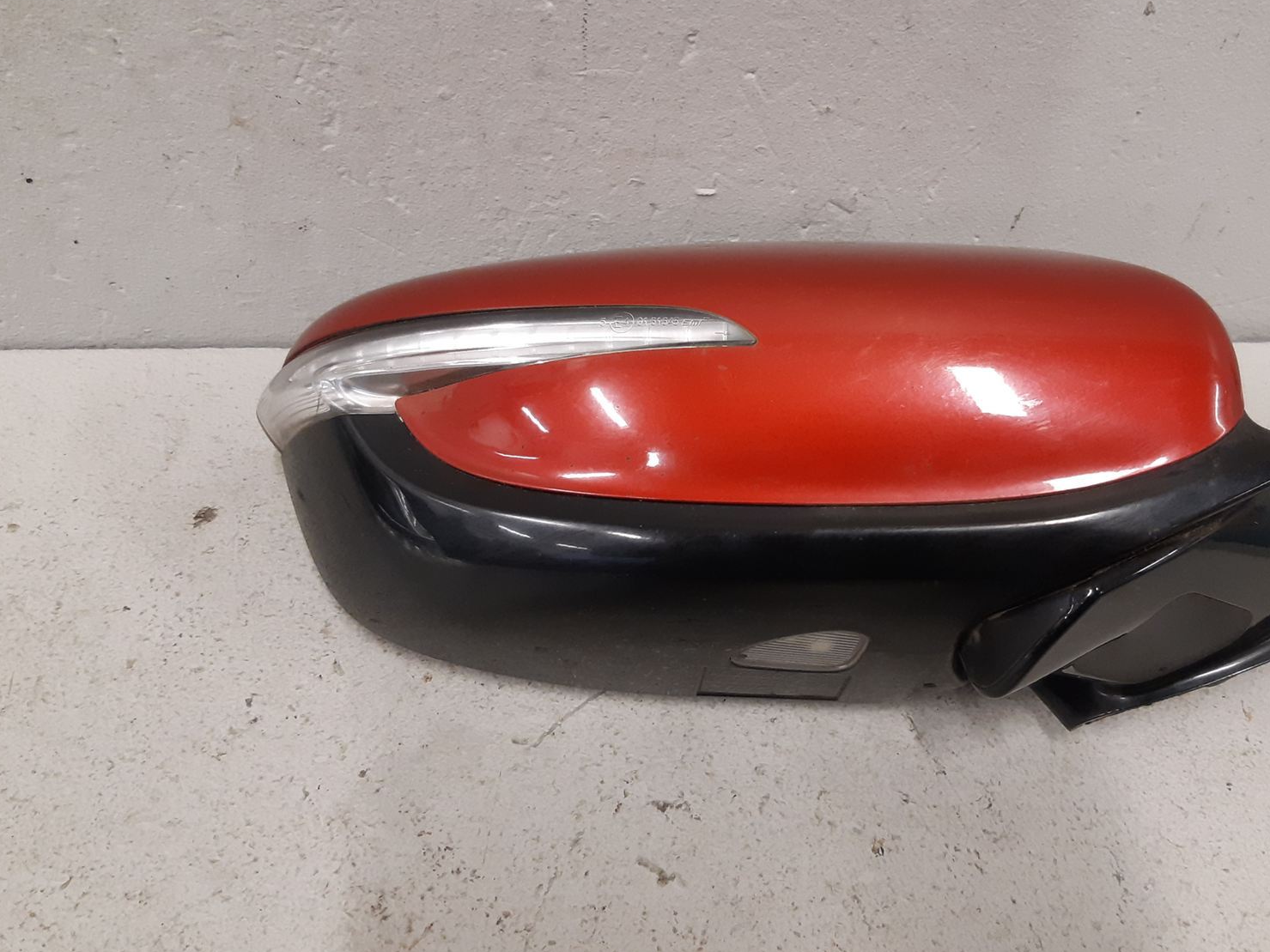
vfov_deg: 39.6
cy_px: 440
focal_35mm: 36
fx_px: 1321
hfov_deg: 51.1
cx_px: 749
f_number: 1.7
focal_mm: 3.93
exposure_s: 1/50
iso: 200
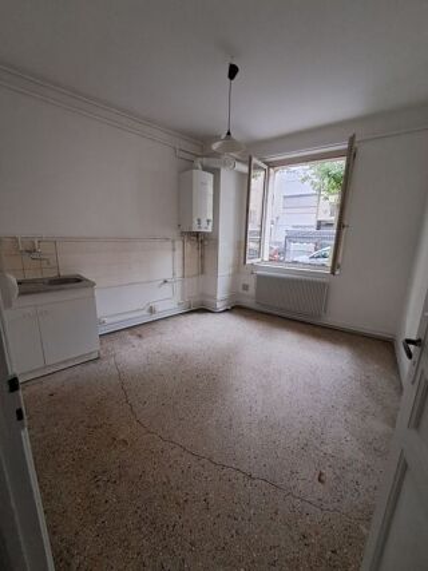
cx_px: 214
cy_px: 286
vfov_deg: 106.2
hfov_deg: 89.9
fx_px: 214
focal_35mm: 13
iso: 250
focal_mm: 1.42
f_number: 2.2
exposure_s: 1/25
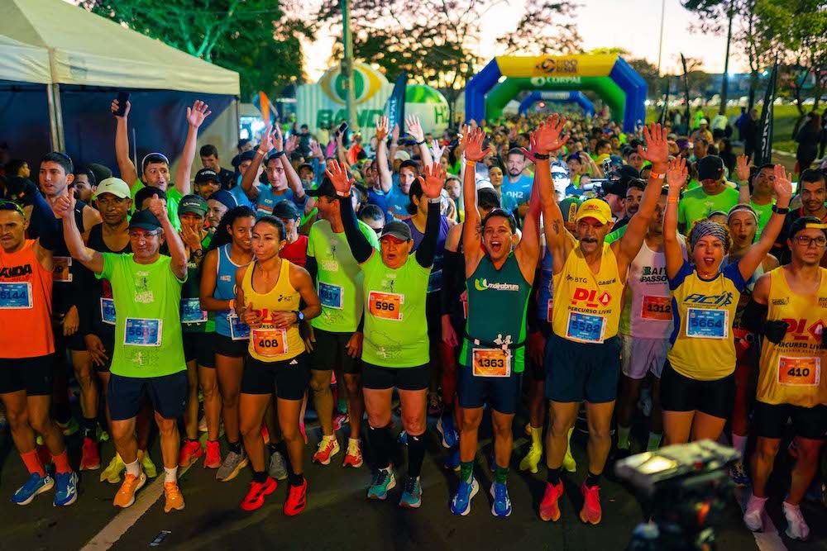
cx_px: 414
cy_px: 276
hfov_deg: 54.4
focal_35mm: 35
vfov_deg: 37.9
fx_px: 804
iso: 4000
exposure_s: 1/250
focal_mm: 35
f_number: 1.4
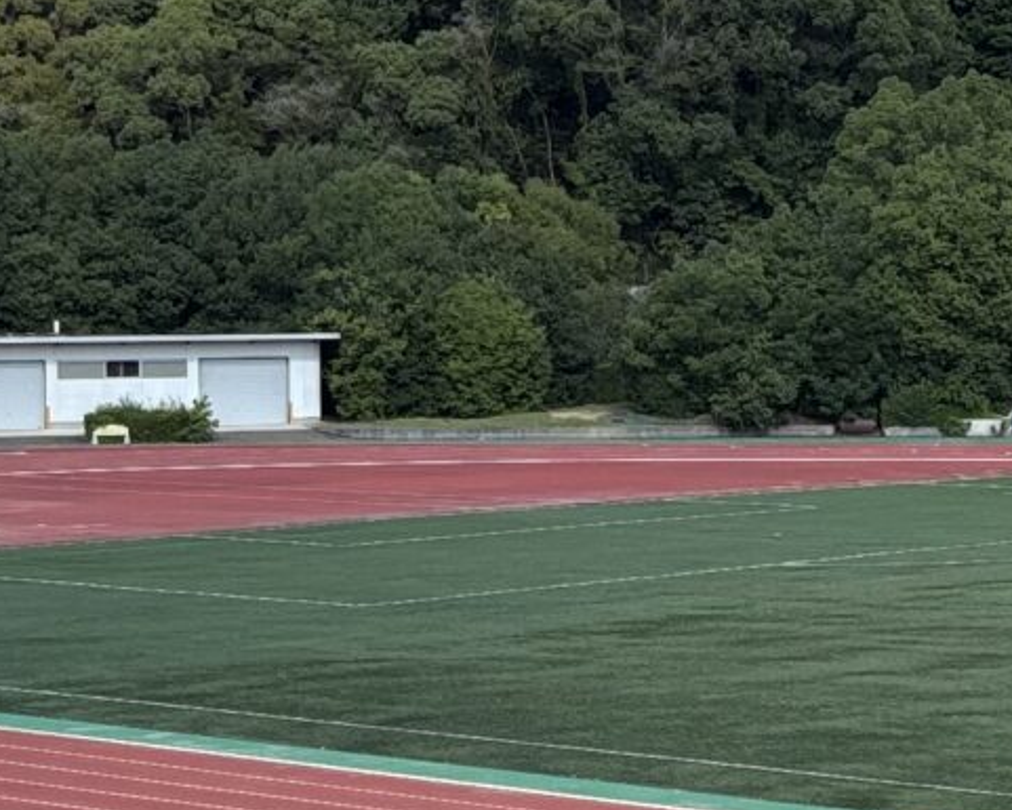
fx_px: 4044
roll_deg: +0.0
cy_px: 564
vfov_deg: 11.4
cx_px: 290
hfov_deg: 14.2
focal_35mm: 135
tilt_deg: -5.5
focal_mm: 5.96
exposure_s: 1/2451
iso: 50
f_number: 1.6
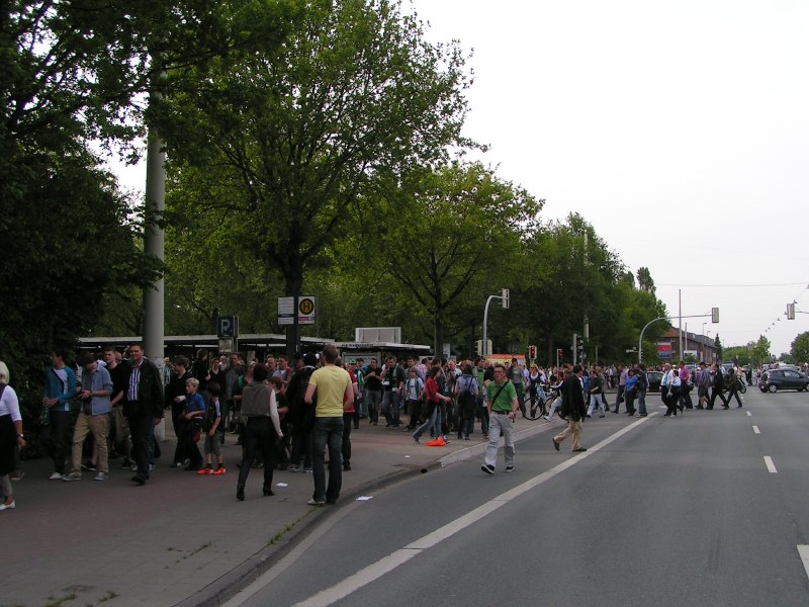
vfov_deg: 37.7
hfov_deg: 49.0
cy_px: 304
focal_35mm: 38
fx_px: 888
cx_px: 404
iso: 50
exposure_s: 1/200
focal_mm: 5.8
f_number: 5.6
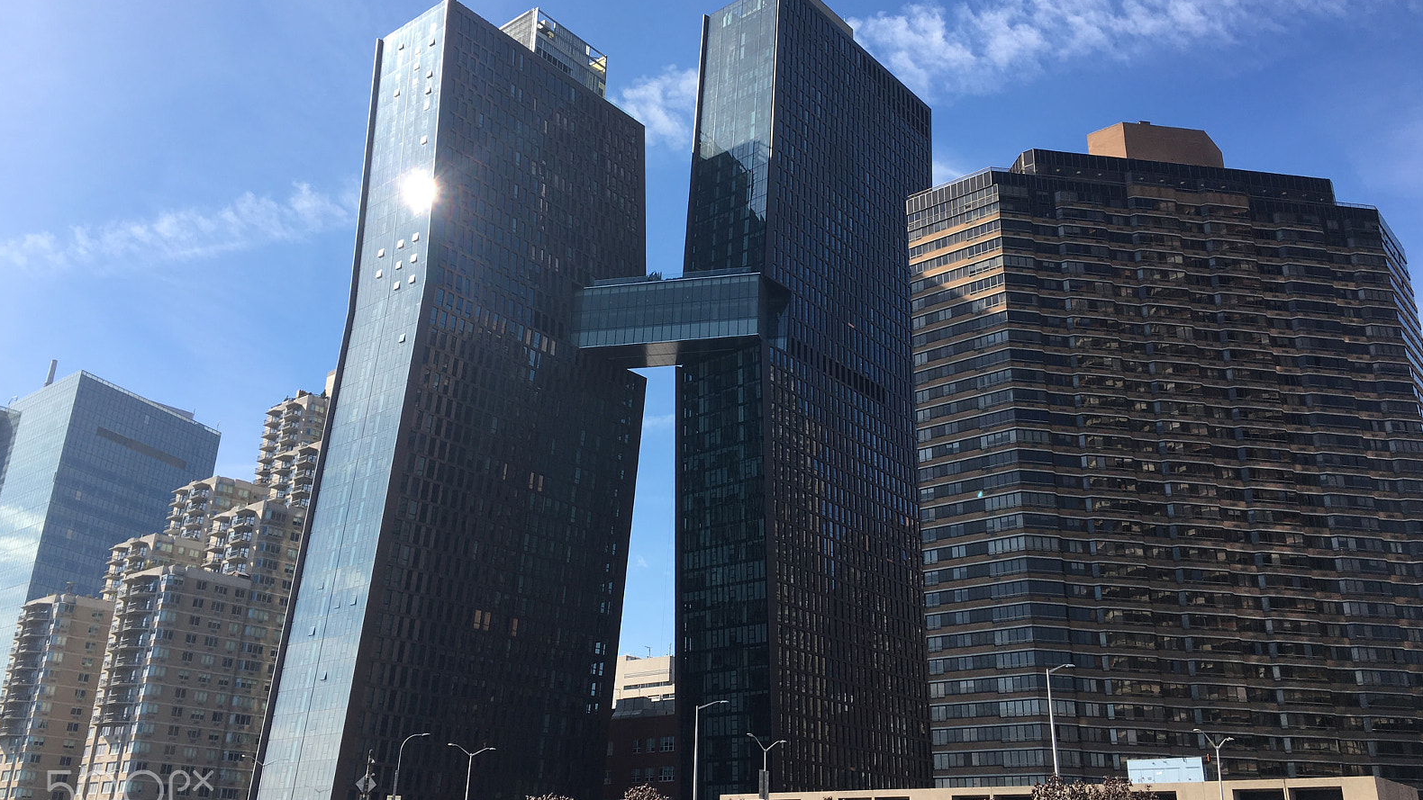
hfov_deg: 61.0
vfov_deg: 36.7
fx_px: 1208
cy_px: 369
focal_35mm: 32
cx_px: 711
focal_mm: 4.15
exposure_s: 1/999
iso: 25
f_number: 2.2
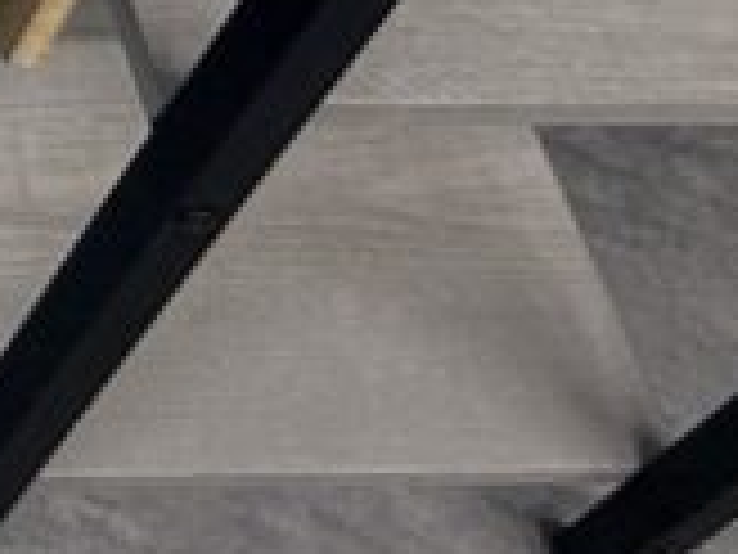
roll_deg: -1.6
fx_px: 2324
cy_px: -1338
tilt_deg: -34.2
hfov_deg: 14.4
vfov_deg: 9.2
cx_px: -814
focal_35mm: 109
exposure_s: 1/100
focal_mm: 2.22
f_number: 2.2
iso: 64
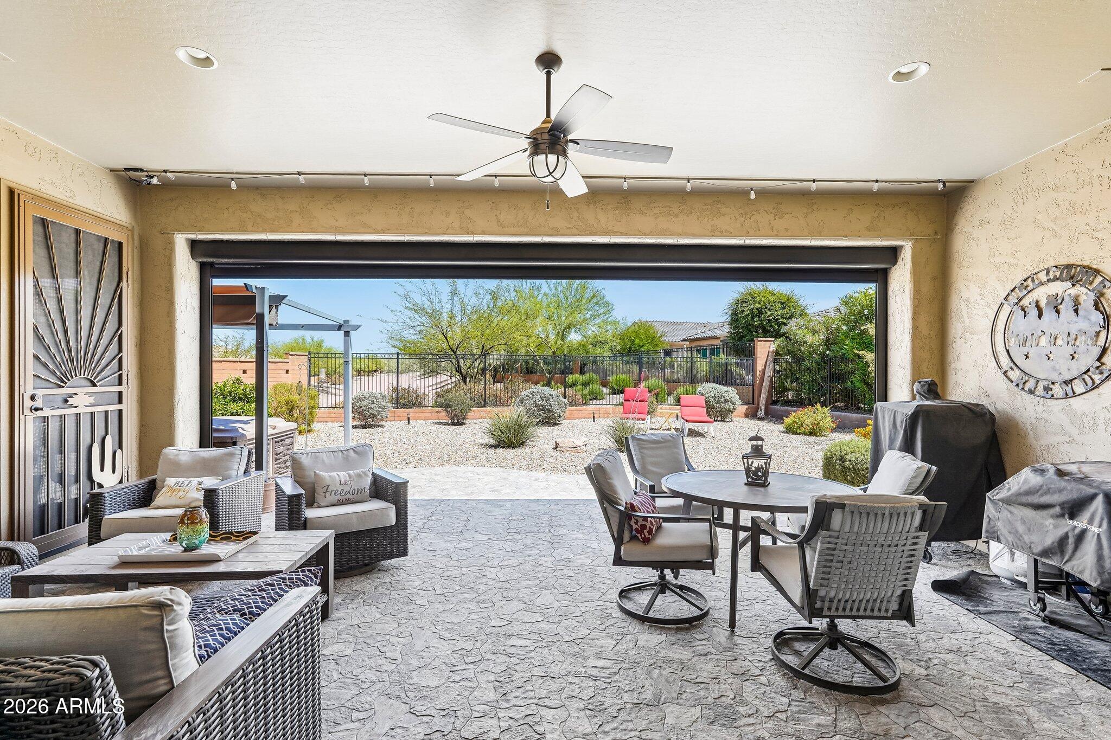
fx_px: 494
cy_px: 370
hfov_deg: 96.7
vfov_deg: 73.7
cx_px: 556
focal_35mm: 16
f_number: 8
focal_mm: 16
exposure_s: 1/250
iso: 400
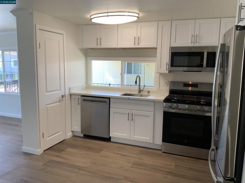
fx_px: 205
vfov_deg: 48.2
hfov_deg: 61.7
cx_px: 122
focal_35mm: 29
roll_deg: +0.1
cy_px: 92
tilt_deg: -8.4
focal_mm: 3
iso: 40
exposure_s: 1/120
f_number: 1.8
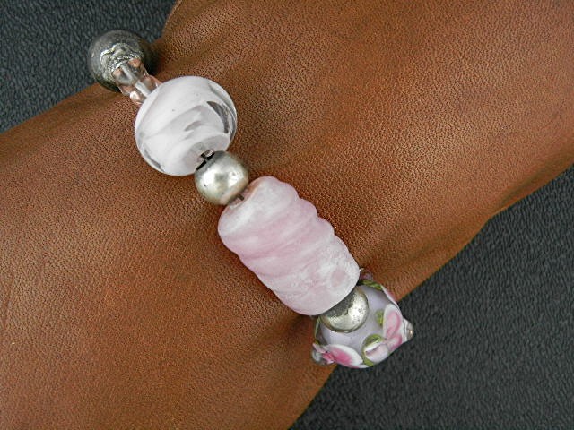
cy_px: 215
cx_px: 287
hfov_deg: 32.7
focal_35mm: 59
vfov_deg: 24.8
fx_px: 978
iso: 200
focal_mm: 10.6
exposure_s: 1/4.7
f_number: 4
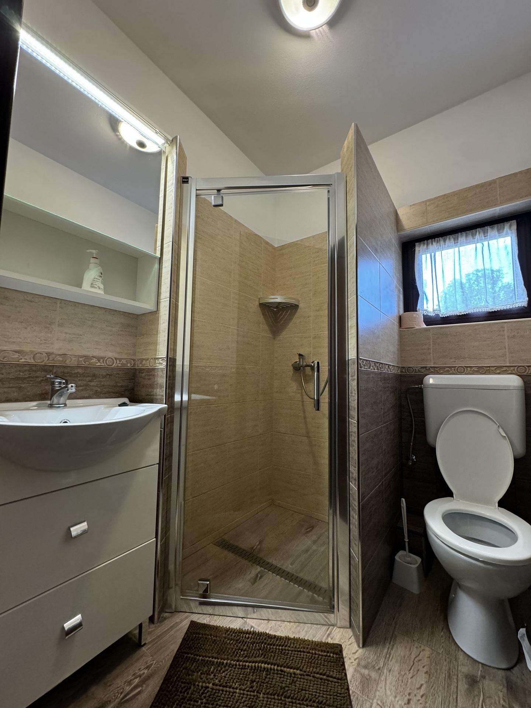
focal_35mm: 14
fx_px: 286
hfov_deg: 85.7
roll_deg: -1.7
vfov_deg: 102.1
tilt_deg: +3.6
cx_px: 266
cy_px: 354
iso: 320
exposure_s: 1/66
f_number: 2.2
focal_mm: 2.22
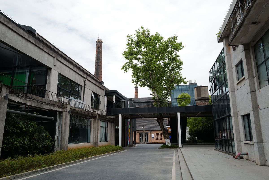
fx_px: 209
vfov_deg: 46.4
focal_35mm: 28
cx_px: 134
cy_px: 90
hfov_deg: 65.5
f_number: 8
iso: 400
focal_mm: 28
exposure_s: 1/400
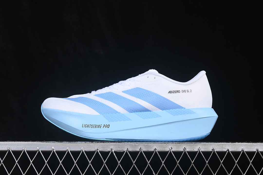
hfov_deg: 27.0
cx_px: 132
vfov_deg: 18.2
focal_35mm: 75
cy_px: 88
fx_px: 548
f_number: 8
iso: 160
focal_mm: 50
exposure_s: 1/80
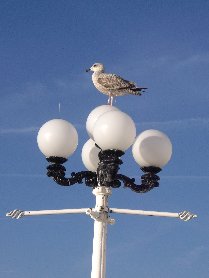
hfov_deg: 11.8
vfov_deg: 15.6
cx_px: 104
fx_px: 1014
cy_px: 140
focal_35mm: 126
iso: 100
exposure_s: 1/320
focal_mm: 18.6
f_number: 8.3
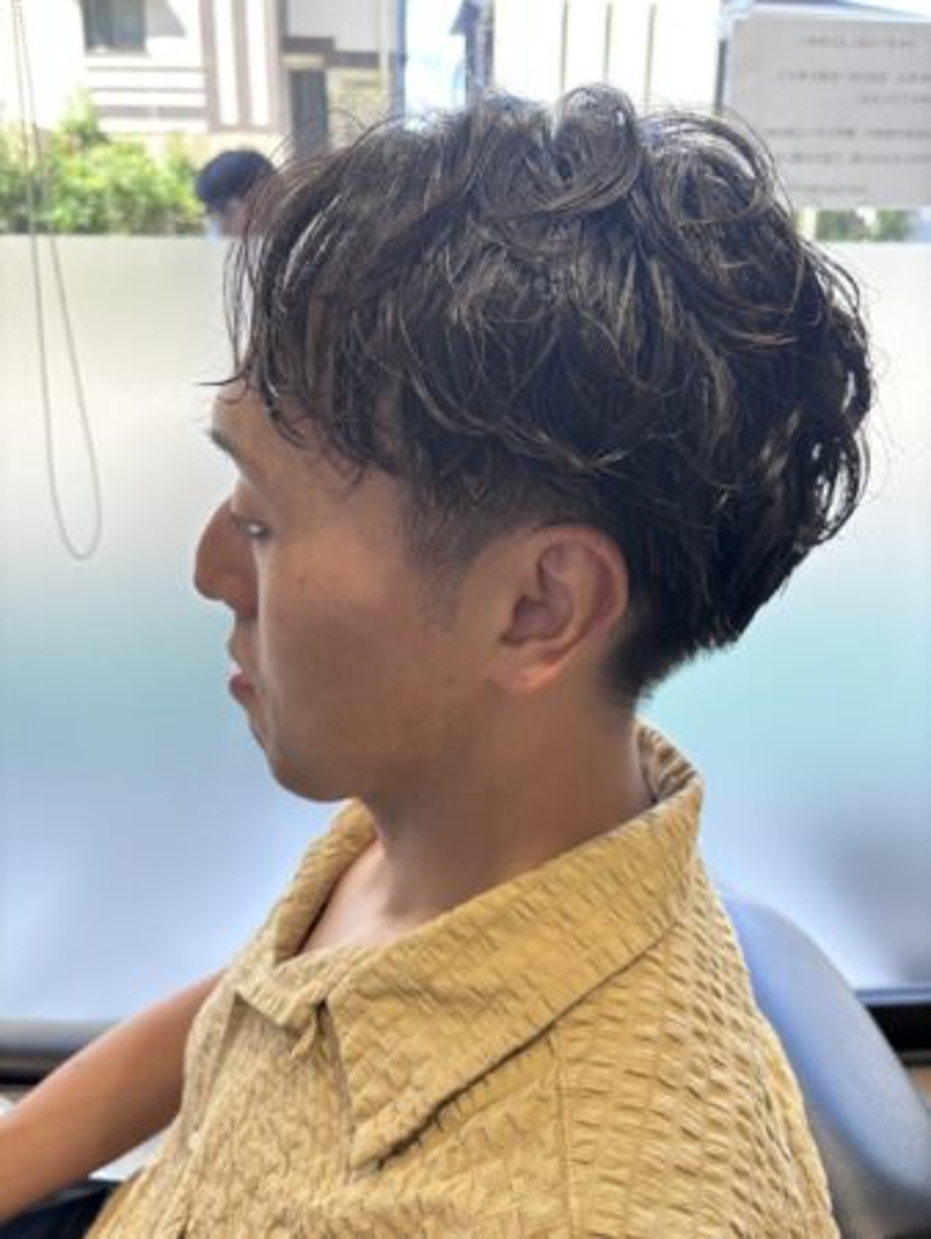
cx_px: 466
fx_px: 931
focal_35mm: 26
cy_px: 620
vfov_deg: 67.3
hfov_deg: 53.1
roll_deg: -1.2
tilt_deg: -20.1
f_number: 1.6
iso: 40
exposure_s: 1/100
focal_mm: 5.96
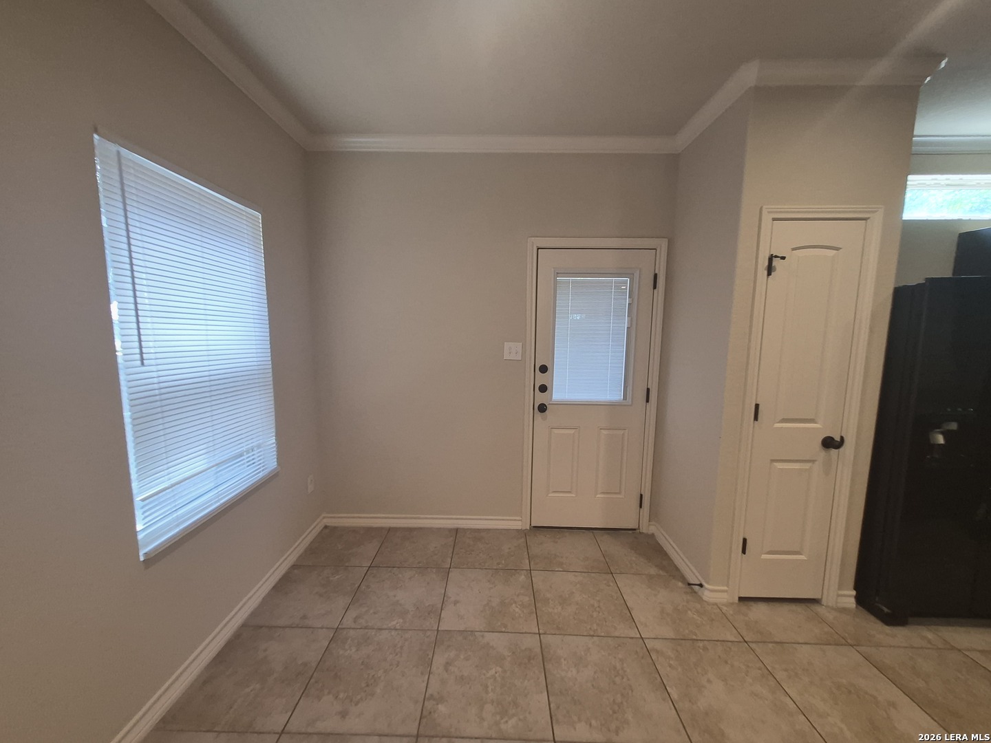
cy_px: 372
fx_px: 372
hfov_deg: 106.2
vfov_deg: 89.9
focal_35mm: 13
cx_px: 496
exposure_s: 1/60
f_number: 2.2
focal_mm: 1.74
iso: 160
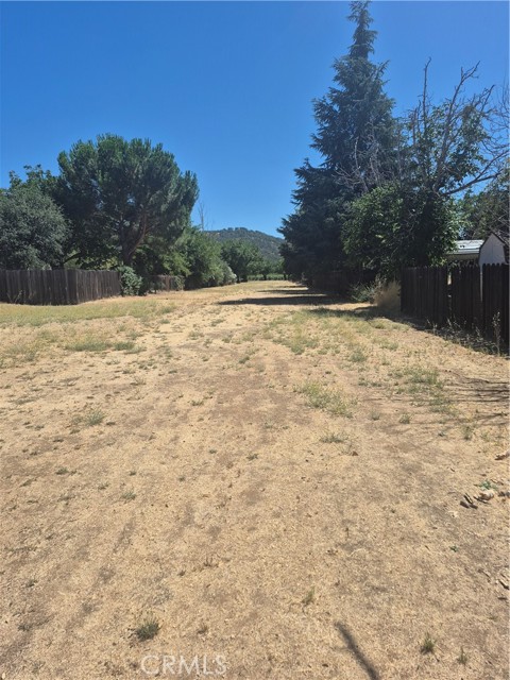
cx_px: 255
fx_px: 452
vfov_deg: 73.9
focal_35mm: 23
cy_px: 340
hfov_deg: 58.9
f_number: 1.8
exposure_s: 1/2240
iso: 25
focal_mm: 5.4
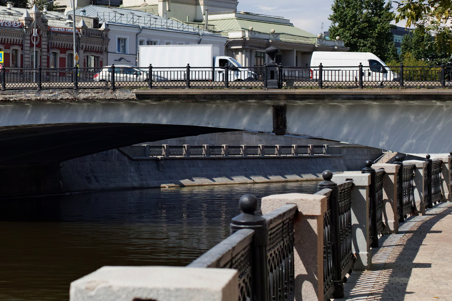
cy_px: 101
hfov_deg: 18.7
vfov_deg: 12.6
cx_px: 127
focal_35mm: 109
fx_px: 1369
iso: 100
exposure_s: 1/800
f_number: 5
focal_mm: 50
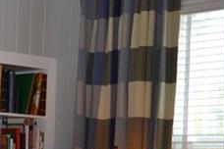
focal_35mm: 121
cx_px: -94
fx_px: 753
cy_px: 153
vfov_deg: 11.2
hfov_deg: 15.8
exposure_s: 1/60
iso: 400
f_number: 3.5
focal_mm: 18
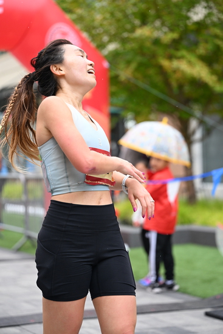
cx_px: 112
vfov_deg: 23.4
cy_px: 167
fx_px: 808
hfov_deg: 15.7
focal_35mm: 87
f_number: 2.8
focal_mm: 87
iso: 1250
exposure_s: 1/1250
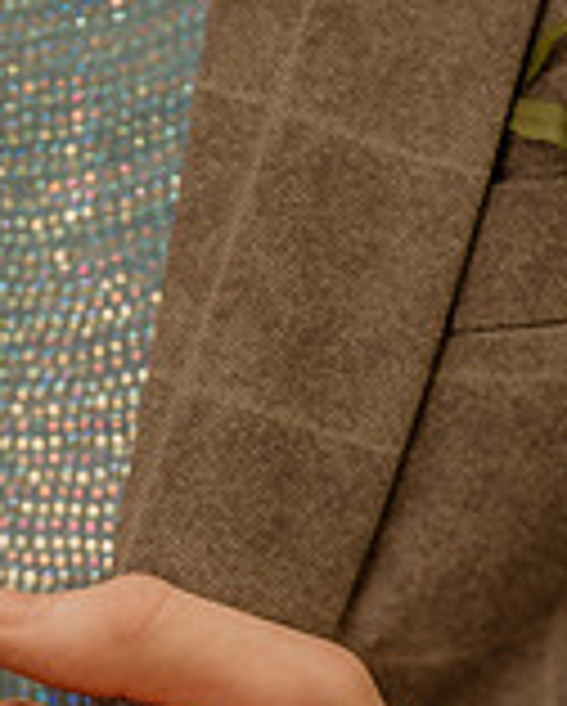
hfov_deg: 6.8
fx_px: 4773
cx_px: 513
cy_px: 441
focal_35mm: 228
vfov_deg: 8.5
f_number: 1.4
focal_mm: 85
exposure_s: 1/1600
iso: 400
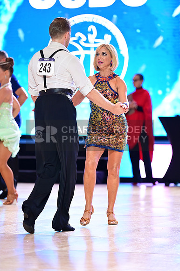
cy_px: 136
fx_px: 1239
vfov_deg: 12.5
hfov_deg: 8.3
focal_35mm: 165
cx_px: 90
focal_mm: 165
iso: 1600
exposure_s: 1/250
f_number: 3.2
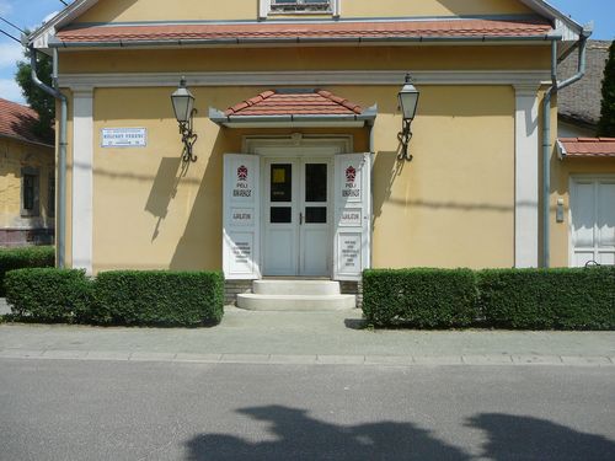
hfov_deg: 52.6
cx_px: 308
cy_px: 230
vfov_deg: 40.7
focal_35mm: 35
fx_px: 622
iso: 80
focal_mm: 5.2
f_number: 5
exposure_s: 1/500
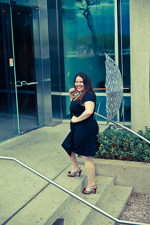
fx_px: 313
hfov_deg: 26.9
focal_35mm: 50
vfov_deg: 39.6
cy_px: 112
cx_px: 75
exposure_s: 1/250
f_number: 2.8
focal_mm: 50
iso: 200
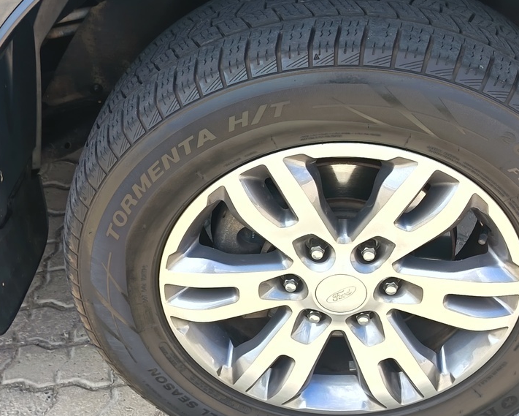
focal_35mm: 52
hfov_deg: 35.9
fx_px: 799
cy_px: 231
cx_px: 312
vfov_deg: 29.1
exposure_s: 1/146
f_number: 1.75
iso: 100
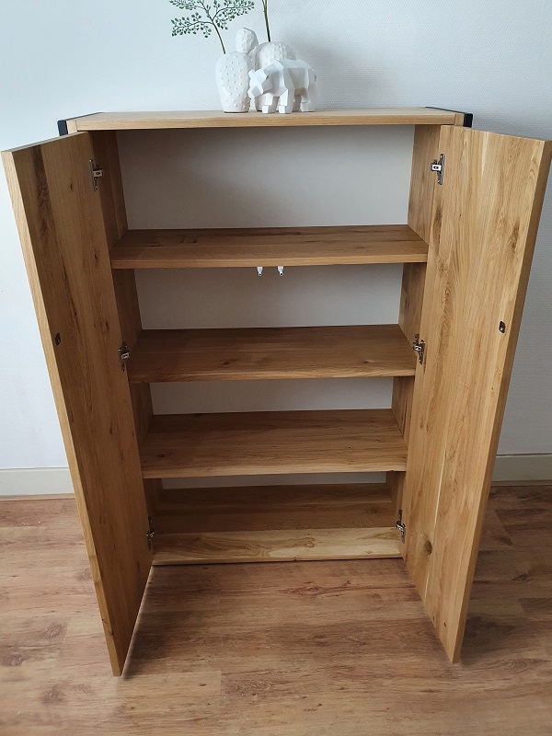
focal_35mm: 26
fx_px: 553
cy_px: 368
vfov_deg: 67.3
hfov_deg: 53.1
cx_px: 276
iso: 200
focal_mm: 4.32
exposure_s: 1/50
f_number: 2.4
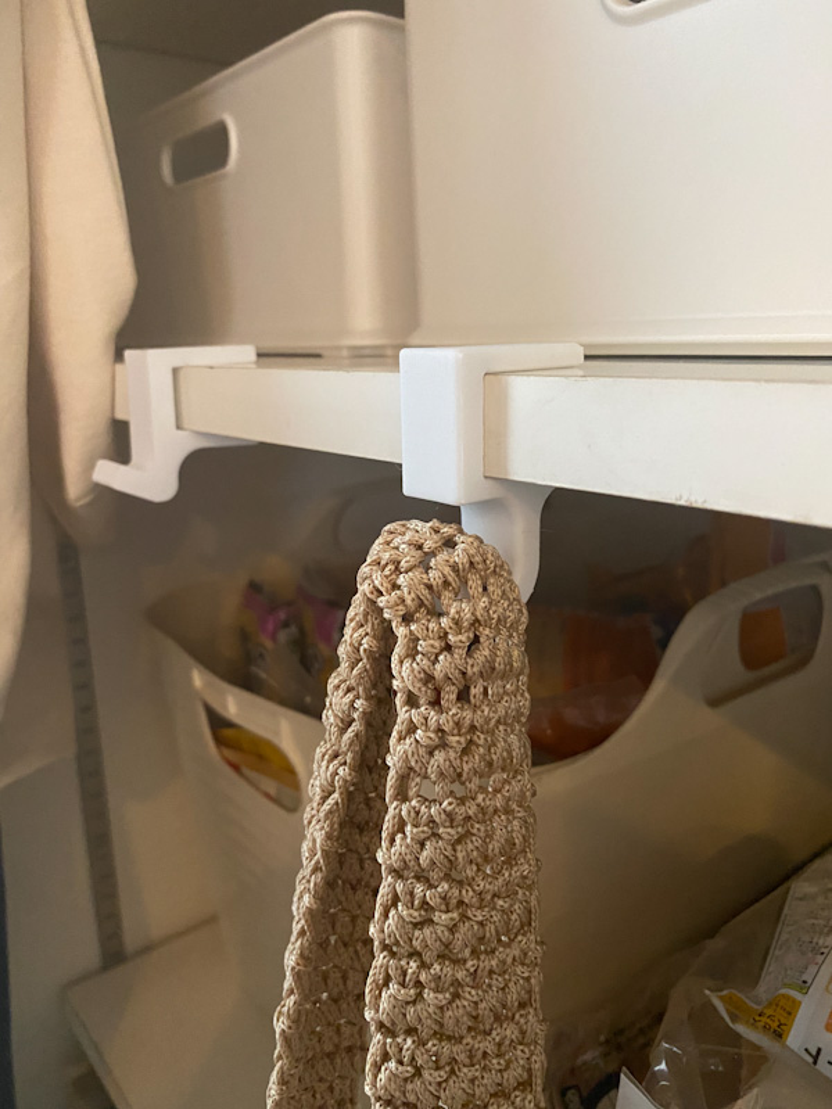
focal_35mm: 26
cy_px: 554
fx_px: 833
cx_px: 416
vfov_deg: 67.3
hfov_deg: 53.1
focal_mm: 4.25
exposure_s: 1/35
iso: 500
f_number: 1.8
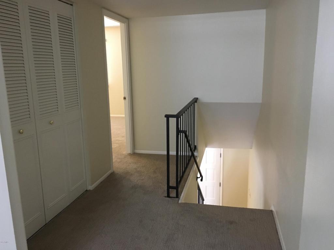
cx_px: 167
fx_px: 280
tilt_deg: -11.5
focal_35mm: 29
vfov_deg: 48.2
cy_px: 125
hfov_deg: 61.7
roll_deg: +1.6
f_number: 2.2
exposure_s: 1/20
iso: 200
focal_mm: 4.15
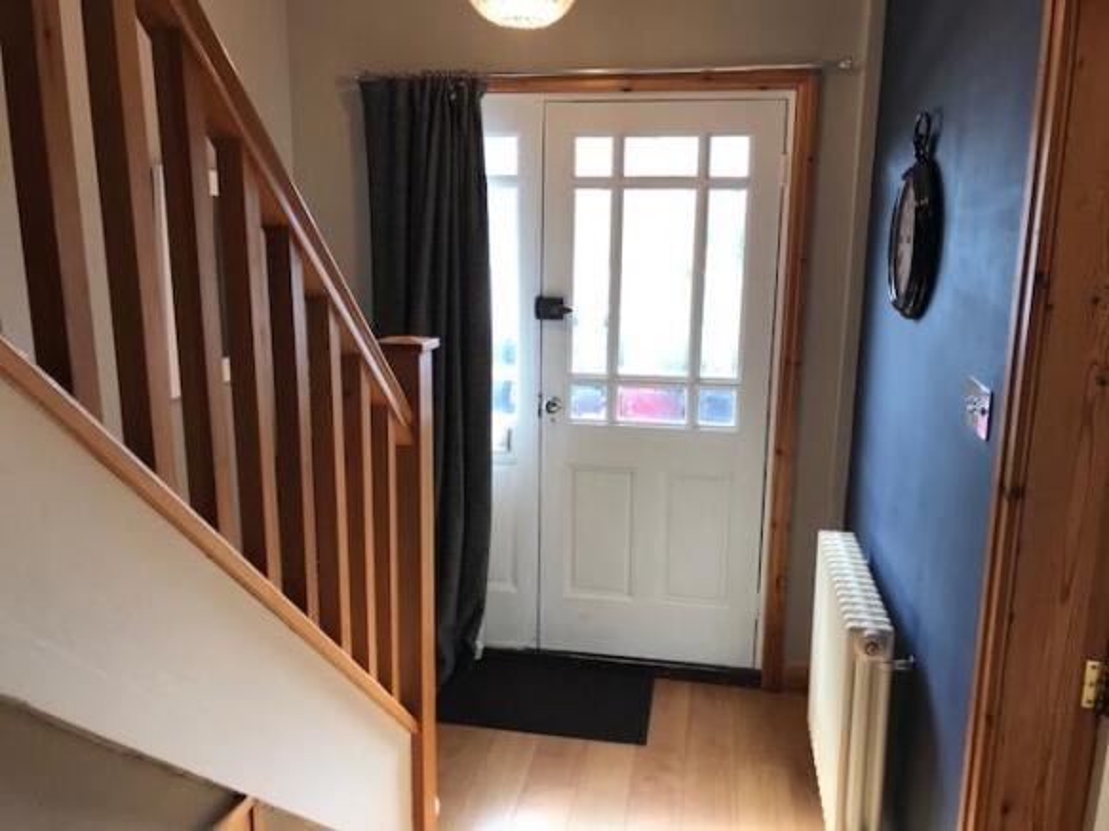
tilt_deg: -12.6
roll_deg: -0.1
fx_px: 897
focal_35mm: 28
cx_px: 554
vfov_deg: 49.7
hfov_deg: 63.5
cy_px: 416
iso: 25
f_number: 1.8
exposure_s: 1/50
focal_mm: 3.99
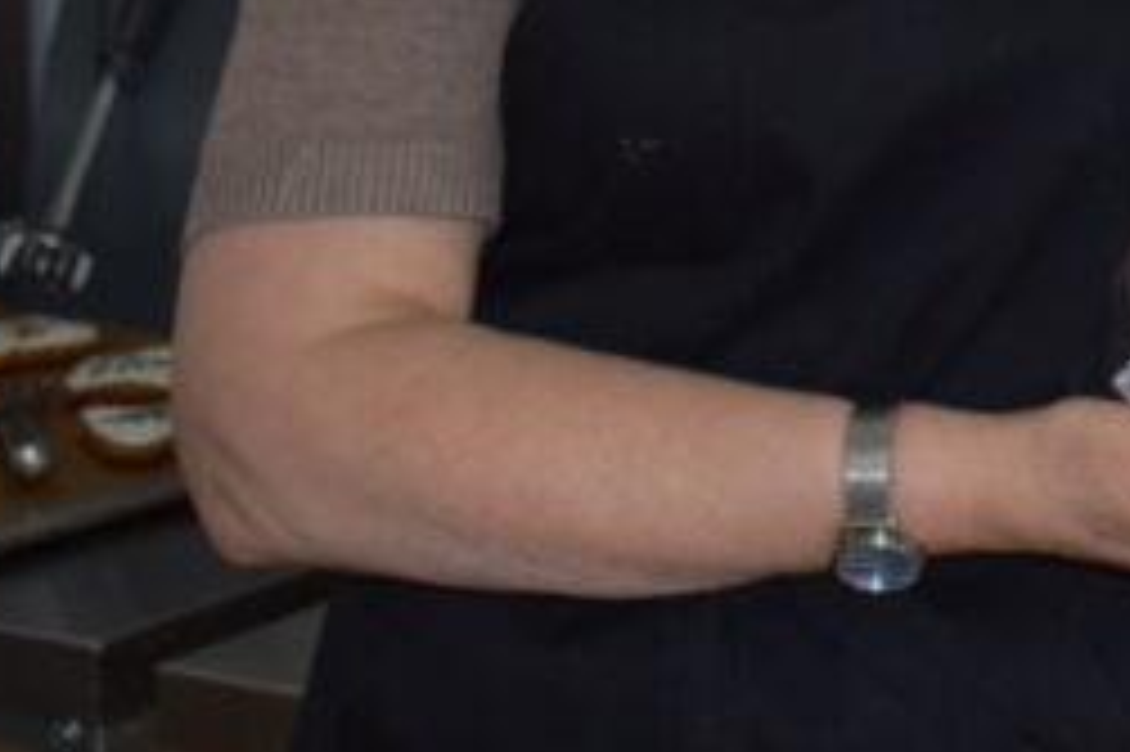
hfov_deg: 15.6
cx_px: 1526
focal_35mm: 124
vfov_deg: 10.7
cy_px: -383
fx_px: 3883
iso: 400
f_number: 3.8
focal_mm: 23
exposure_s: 1/80
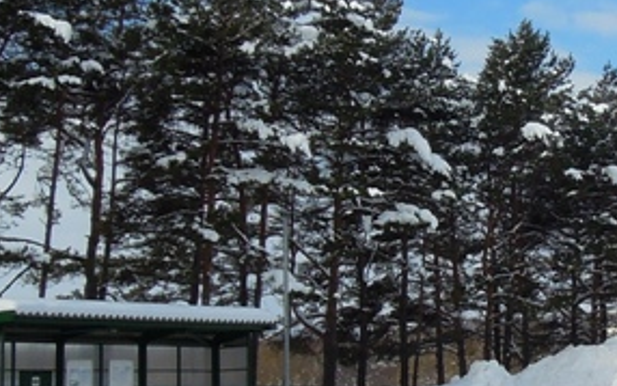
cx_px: 444
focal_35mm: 89
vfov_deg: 14.7
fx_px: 1497
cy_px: 216
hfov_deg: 23.1
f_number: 5.6
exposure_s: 1/1250
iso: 160
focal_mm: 4.3
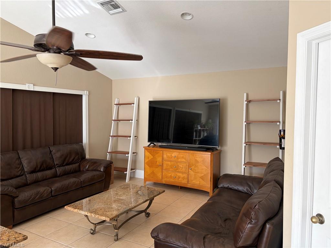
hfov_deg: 67.3
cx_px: 166
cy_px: 124
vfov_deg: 53.1
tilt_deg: -2.1
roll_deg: -0.6
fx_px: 249
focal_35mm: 26
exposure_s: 1/122
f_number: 1.6
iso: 80
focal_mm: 5.96
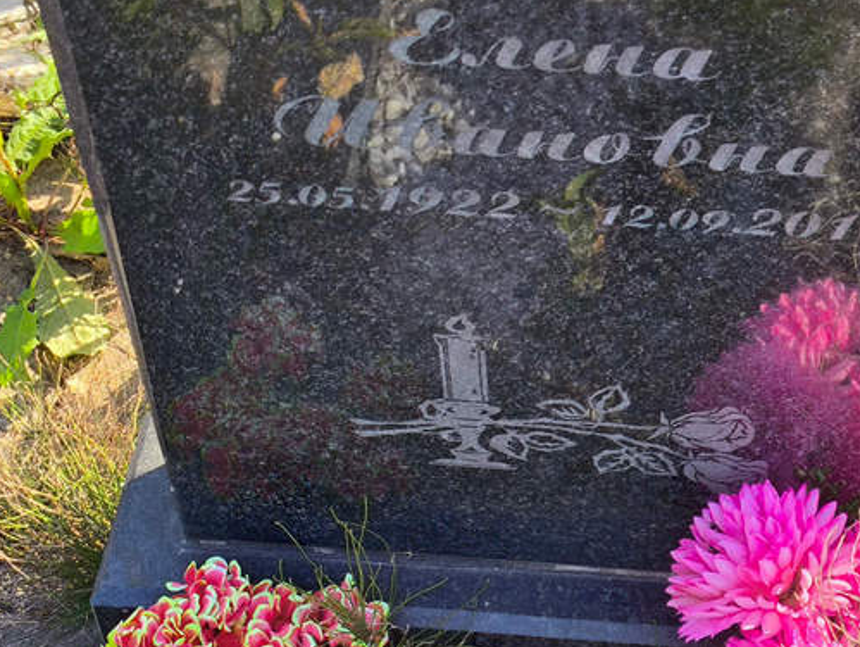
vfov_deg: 18.4
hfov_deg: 24.3
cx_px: 585
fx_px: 1989
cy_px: 195
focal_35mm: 80
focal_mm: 4.71
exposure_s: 1/331
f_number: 1.7
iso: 50
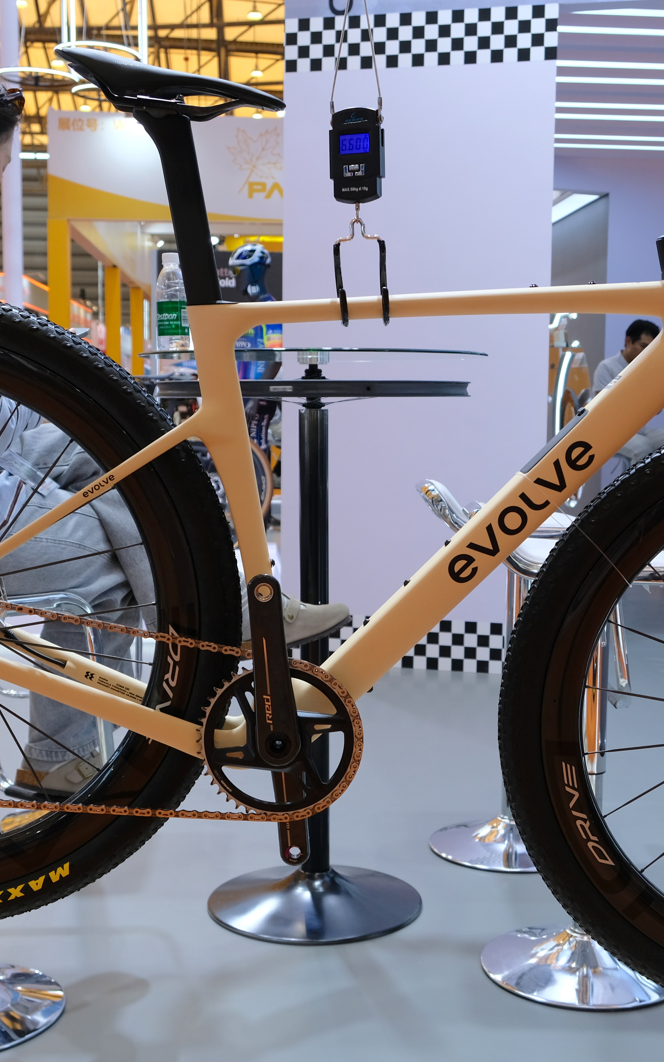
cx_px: 364
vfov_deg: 44.4
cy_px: 534
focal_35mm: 45
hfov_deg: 28.6
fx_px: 1303
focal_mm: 19.6
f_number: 4
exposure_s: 1/180
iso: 400
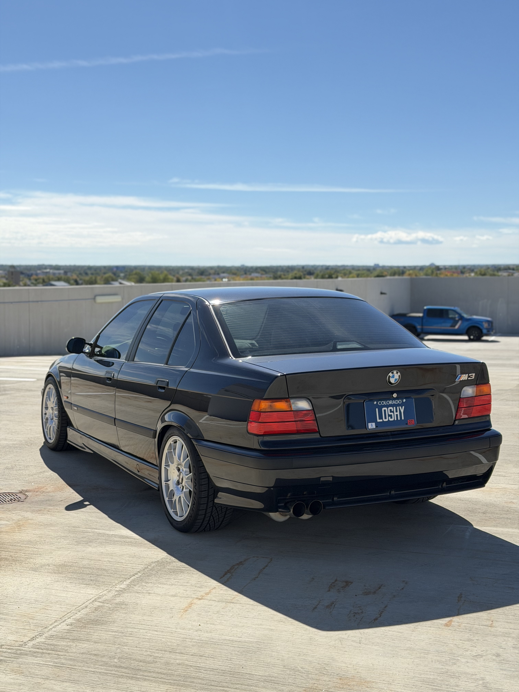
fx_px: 960
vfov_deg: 39.7
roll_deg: +0.1
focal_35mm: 48
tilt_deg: -4.5
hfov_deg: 30.3
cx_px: 260
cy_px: 346
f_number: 1.78
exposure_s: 1/3534
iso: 100
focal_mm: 6.76
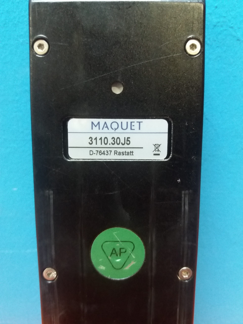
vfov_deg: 63.4
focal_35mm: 28
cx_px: 122
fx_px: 262
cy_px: 162
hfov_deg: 49.7
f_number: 1.9
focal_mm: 3.7
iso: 320
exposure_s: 1/17
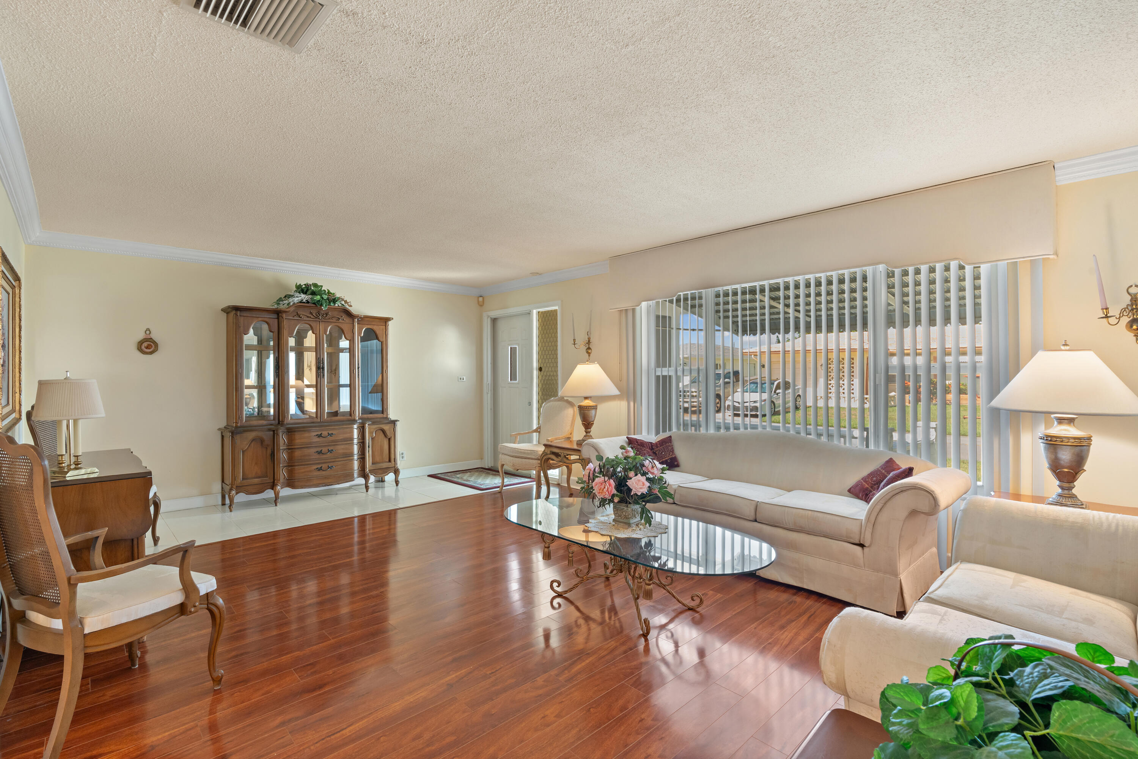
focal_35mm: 16
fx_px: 506
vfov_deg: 73.7
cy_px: 380
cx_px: 569
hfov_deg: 96.7
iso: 500
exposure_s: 1/2
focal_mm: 16
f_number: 11
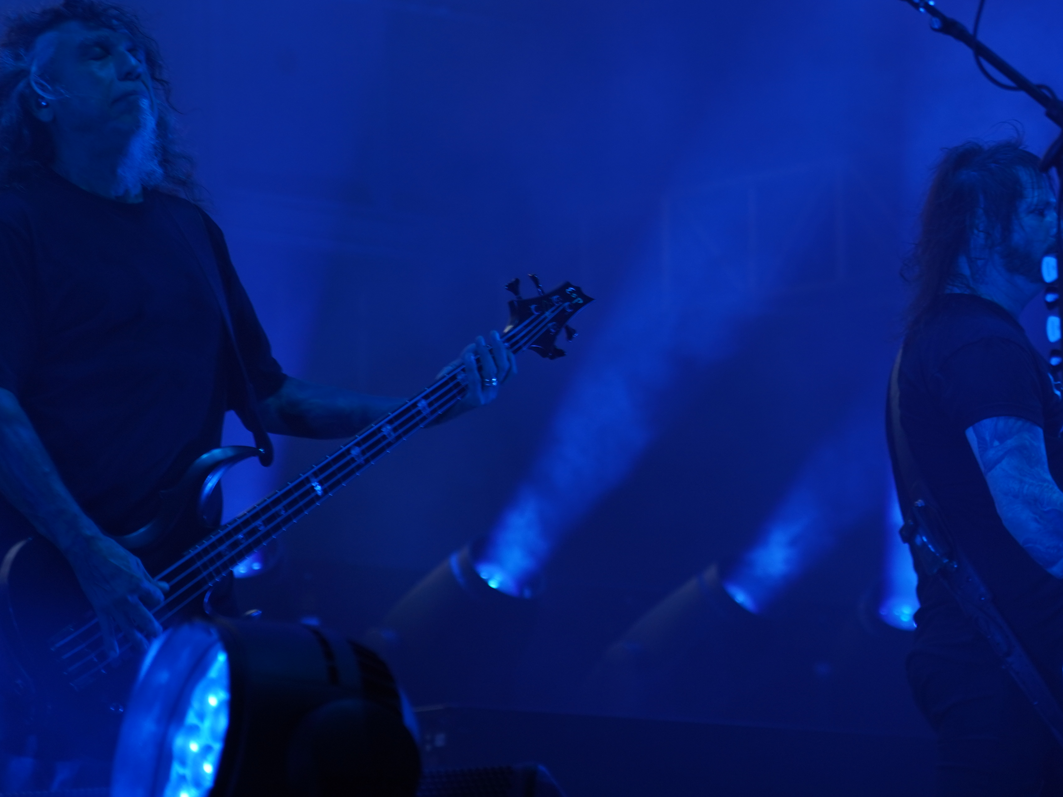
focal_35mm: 177
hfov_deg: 11.1
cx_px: 849
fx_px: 5436
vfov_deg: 8.4
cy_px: 343
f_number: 4
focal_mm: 105
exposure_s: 1/125
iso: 250
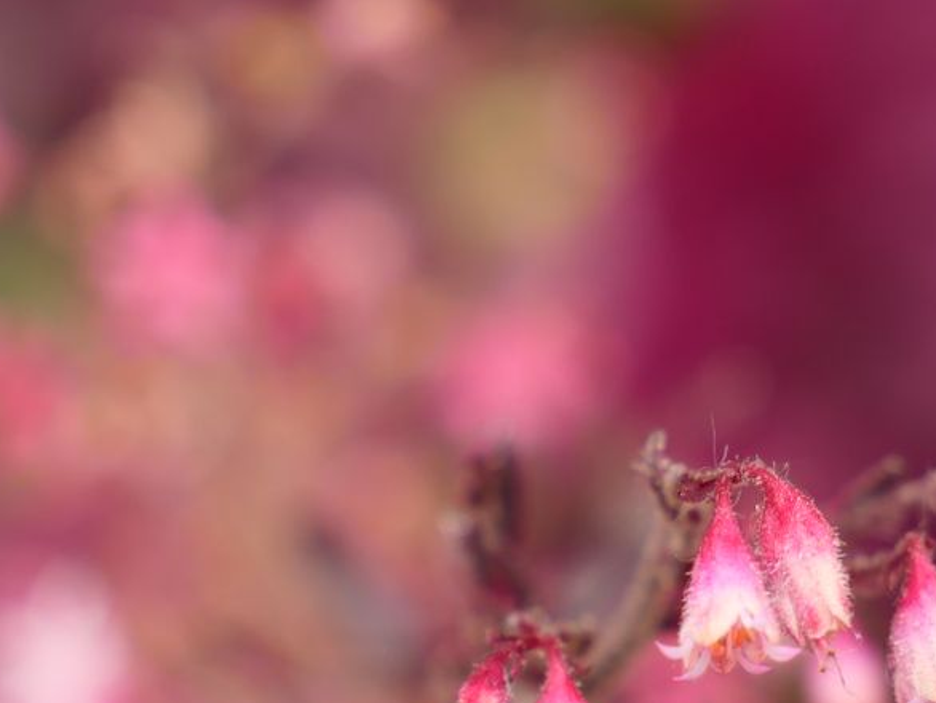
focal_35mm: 262
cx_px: 537
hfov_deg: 7.6
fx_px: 7087
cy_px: 751
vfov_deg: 5.7
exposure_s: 1/160
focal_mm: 60
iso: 200
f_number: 5.6
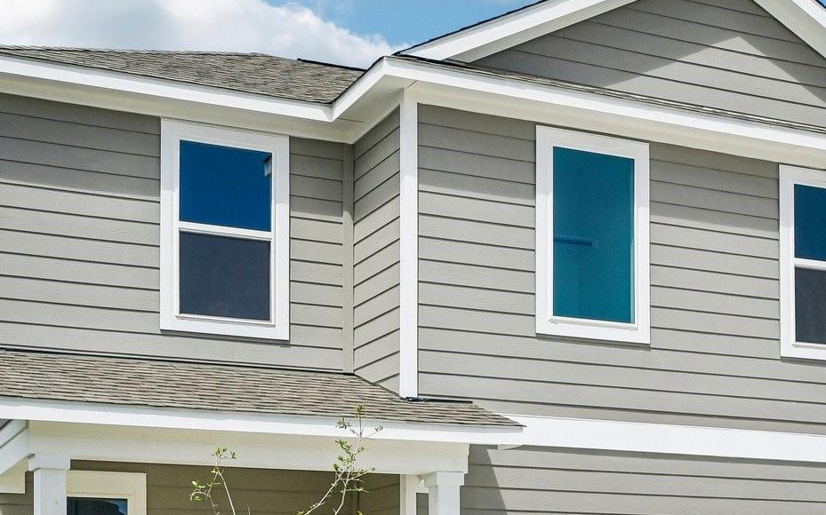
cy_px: 375
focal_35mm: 64
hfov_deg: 32.0
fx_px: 1440
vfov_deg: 20.2
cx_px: 456
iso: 400
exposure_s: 1/5000
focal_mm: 24
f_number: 8
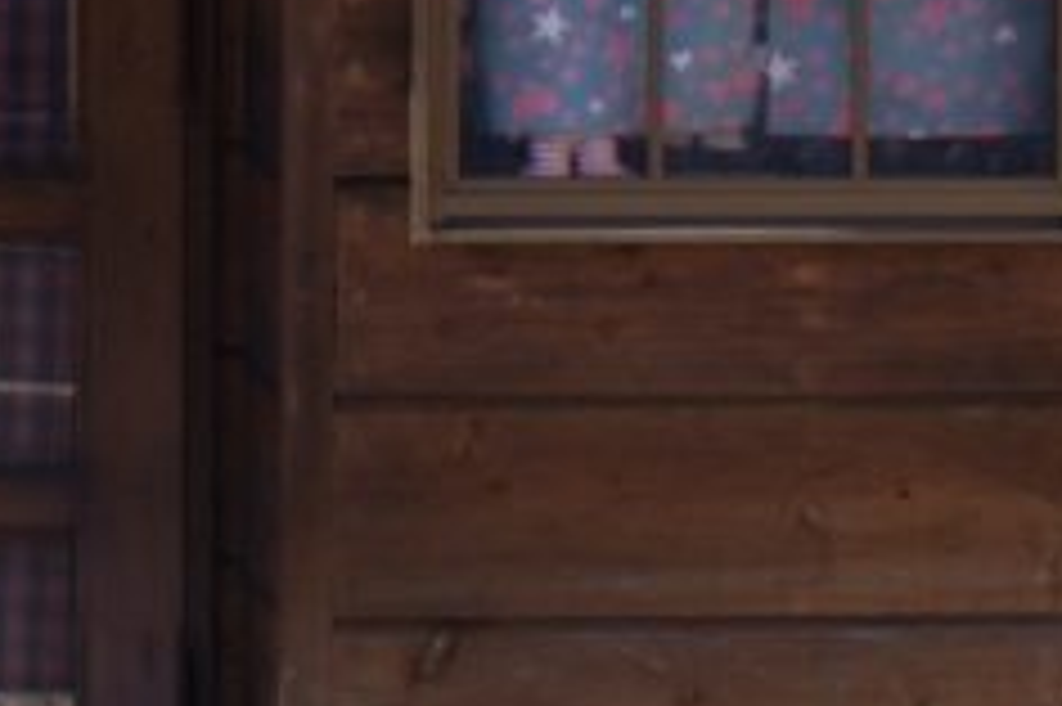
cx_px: -405
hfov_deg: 11.2
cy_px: -229
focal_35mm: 178
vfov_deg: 7.6
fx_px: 5247
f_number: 6.3
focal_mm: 28
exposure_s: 1/80
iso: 100
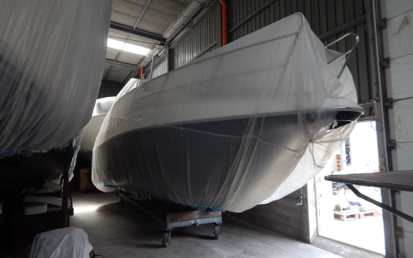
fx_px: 281
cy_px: 127
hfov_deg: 72.6
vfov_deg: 49.2
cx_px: 204
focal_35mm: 25
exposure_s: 1/60
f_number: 3
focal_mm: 4
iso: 125
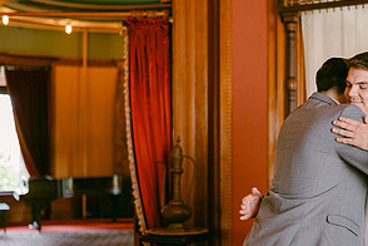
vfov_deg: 19.7
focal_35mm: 69
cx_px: 252
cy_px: 157
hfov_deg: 29.0
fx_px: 705
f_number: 1.4
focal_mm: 35
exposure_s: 1/320
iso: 400
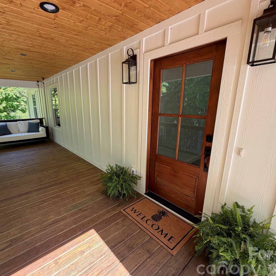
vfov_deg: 84.0
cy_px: 141
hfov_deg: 83.5
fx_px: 153
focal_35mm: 17
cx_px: 118
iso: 50
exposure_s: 1/121
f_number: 2.2
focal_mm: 2.22
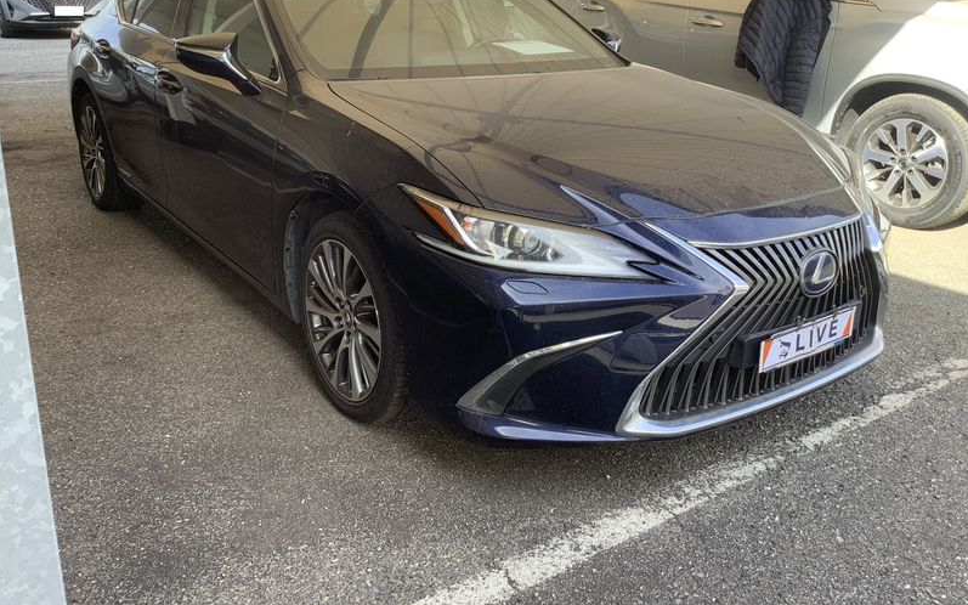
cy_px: 242
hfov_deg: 58.1
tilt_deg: -18.4
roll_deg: -1.8
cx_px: 485
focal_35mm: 33
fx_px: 871
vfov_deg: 38.2
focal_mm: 3.3
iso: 32
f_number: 2.4
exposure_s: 1/100
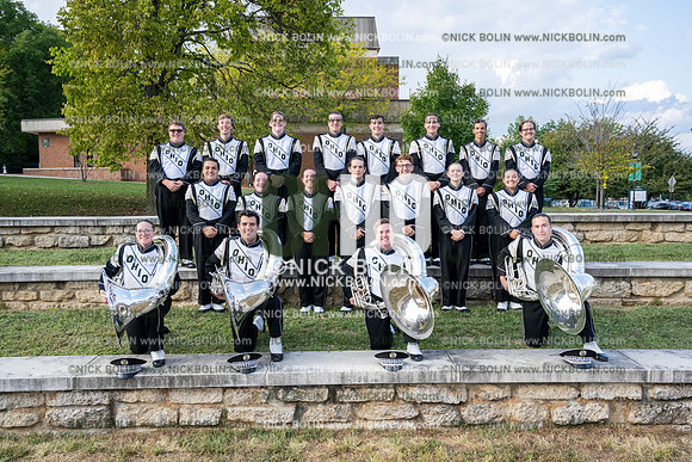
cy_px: 231
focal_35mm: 32
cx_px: 346
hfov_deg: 59.5
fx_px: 606
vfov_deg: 41.7
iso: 500
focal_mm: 31.5
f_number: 5.6
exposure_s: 1/640
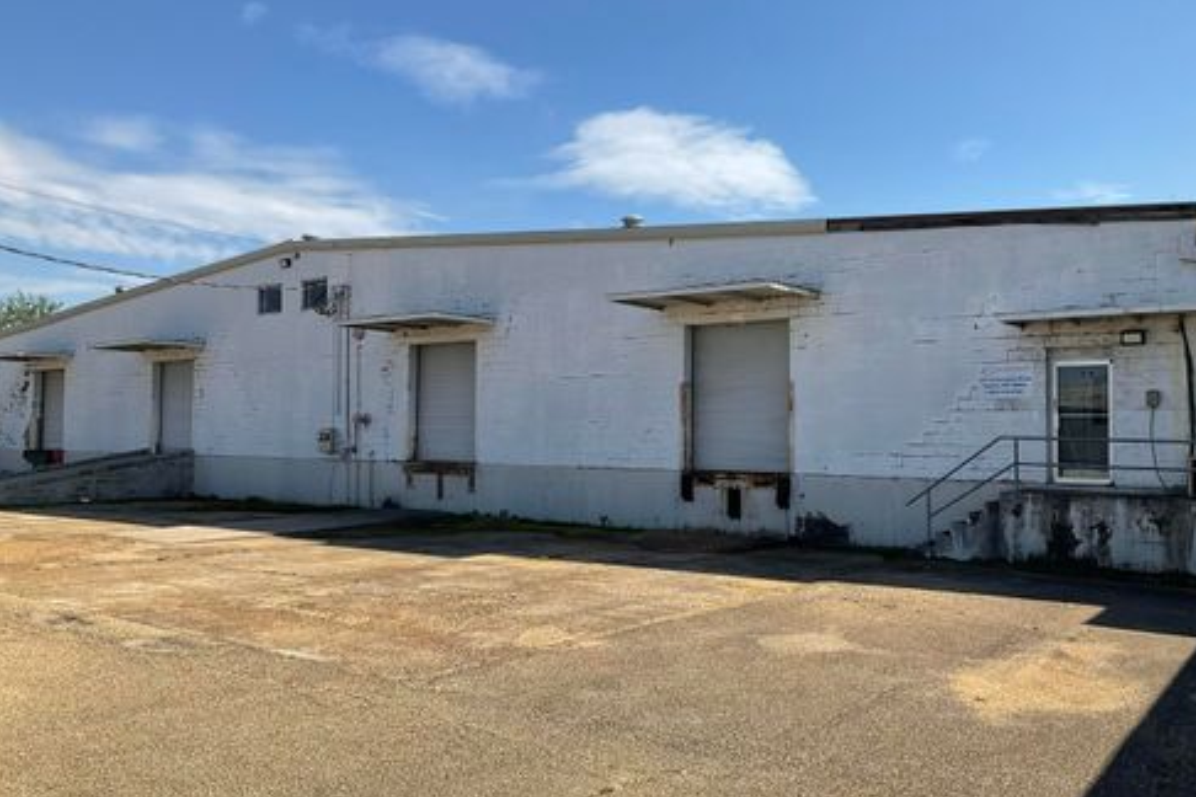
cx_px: 613
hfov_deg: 60.3
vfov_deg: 42.3
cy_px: 400
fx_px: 1030
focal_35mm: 31
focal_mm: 3
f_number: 1.8
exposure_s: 1/2141
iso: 16
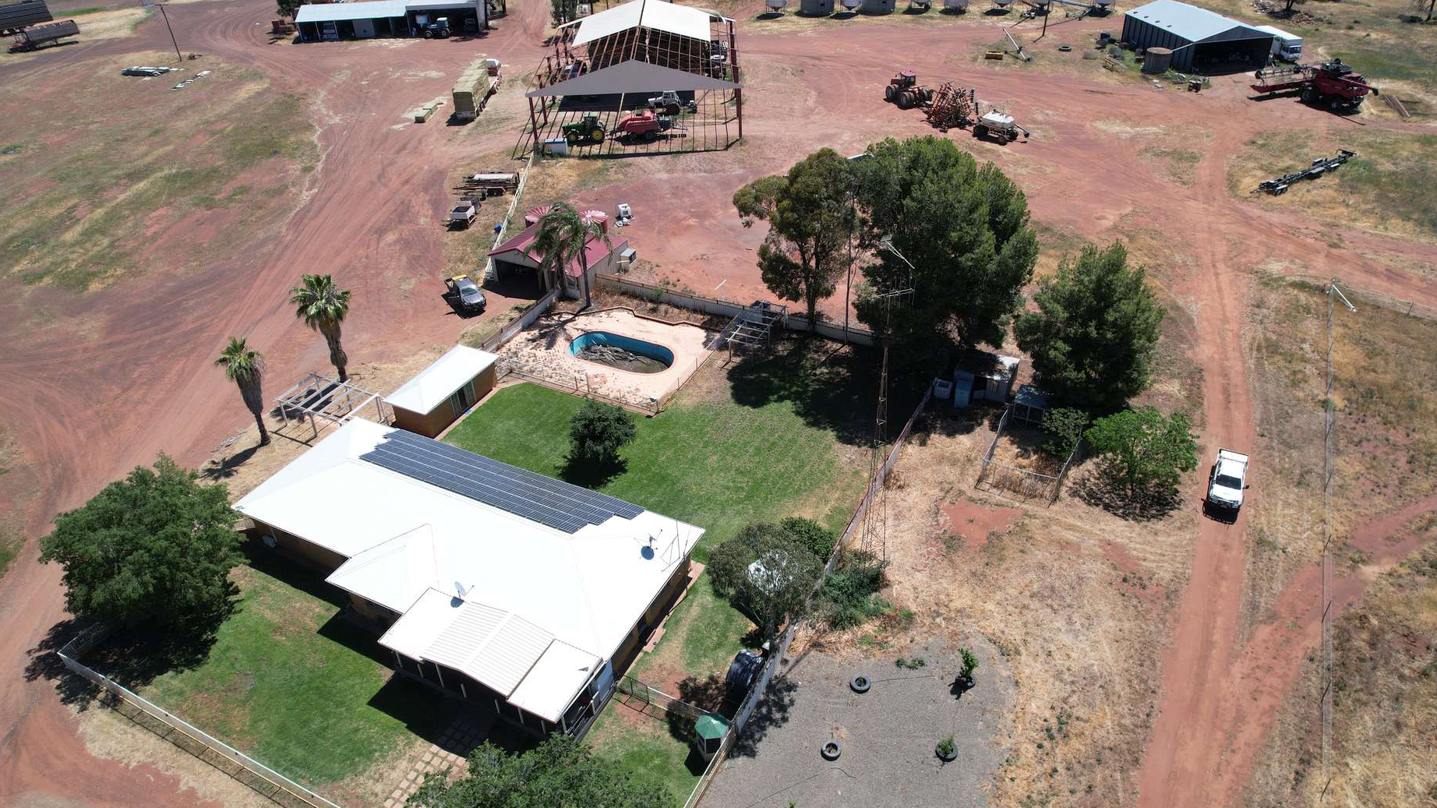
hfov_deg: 76.3
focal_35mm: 24
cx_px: 731
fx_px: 914
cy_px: 383
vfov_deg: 47.7
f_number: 2.8
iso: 100
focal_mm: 8.38
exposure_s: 1/1600
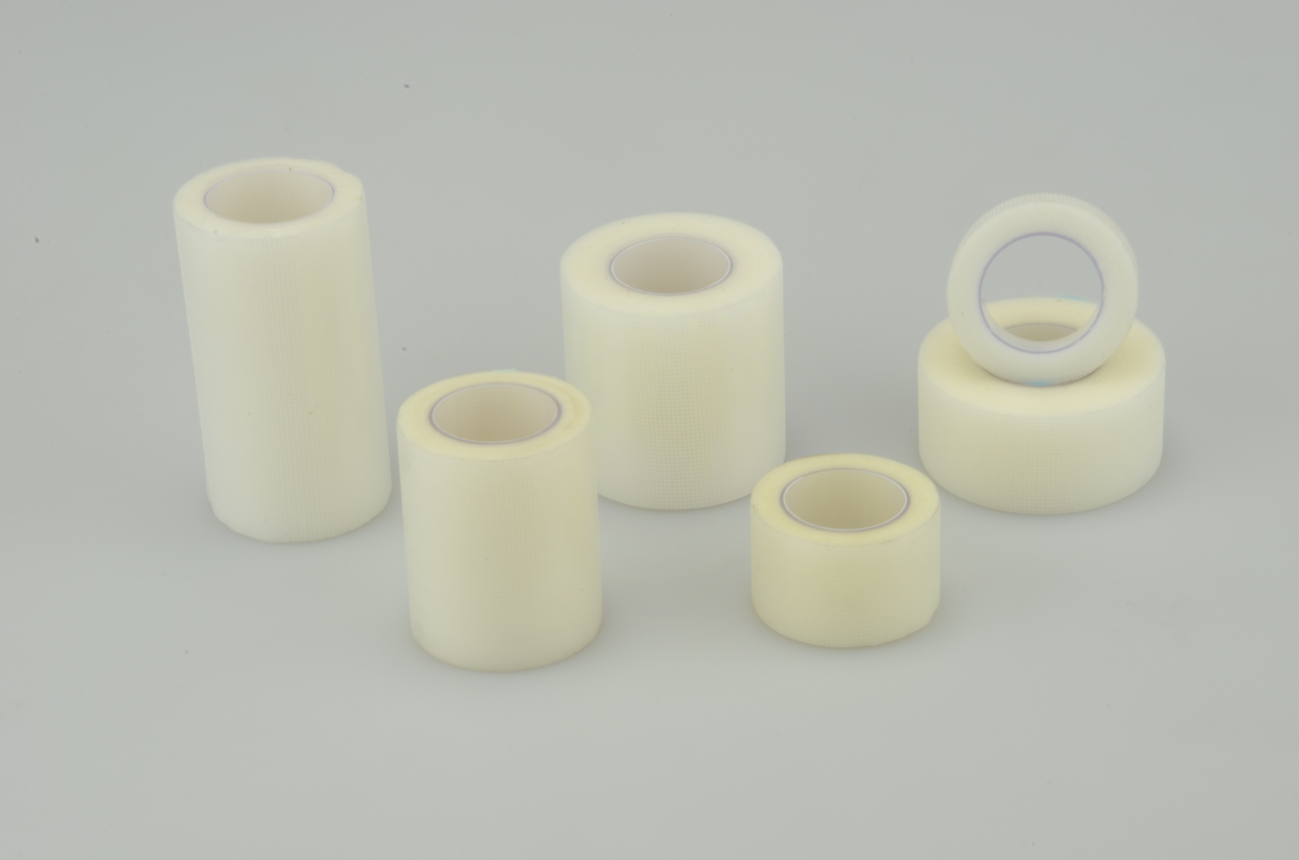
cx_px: 650
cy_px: 430
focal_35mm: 99
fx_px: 3565
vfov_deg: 13.8
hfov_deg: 20.7
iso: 100
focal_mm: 66
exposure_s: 1/1.6
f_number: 36
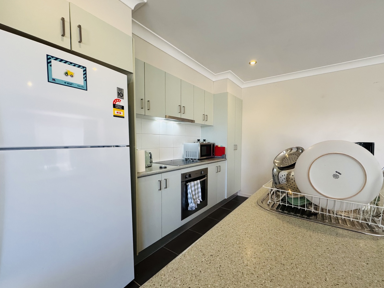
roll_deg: +0.2
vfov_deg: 81.7
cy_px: 151
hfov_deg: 98.0
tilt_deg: -2.9
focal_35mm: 15
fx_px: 166
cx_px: 204
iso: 250
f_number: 2.2
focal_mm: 2.22
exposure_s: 1/99
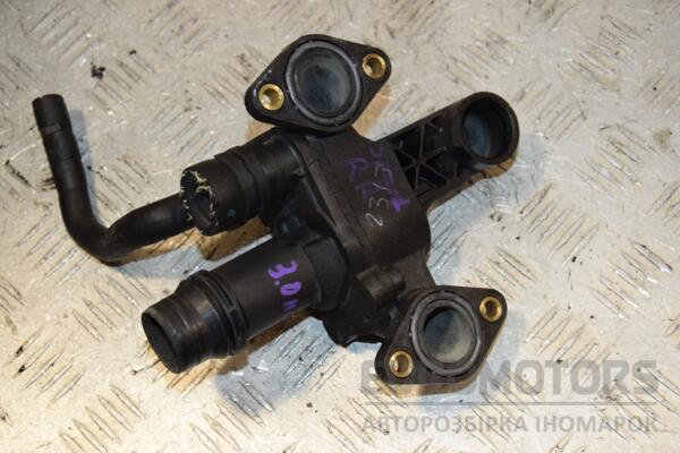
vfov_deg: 21.6
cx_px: 340
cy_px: 226
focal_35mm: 63
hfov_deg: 31.9
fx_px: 1190
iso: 800
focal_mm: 42
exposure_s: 1/200
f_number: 7.1
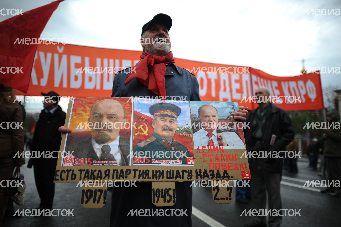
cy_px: 114
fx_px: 227
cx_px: 170
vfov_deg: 53.1
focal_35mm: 24
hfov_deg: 73.8
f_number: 1.4
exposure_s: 1/4000
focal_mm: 24
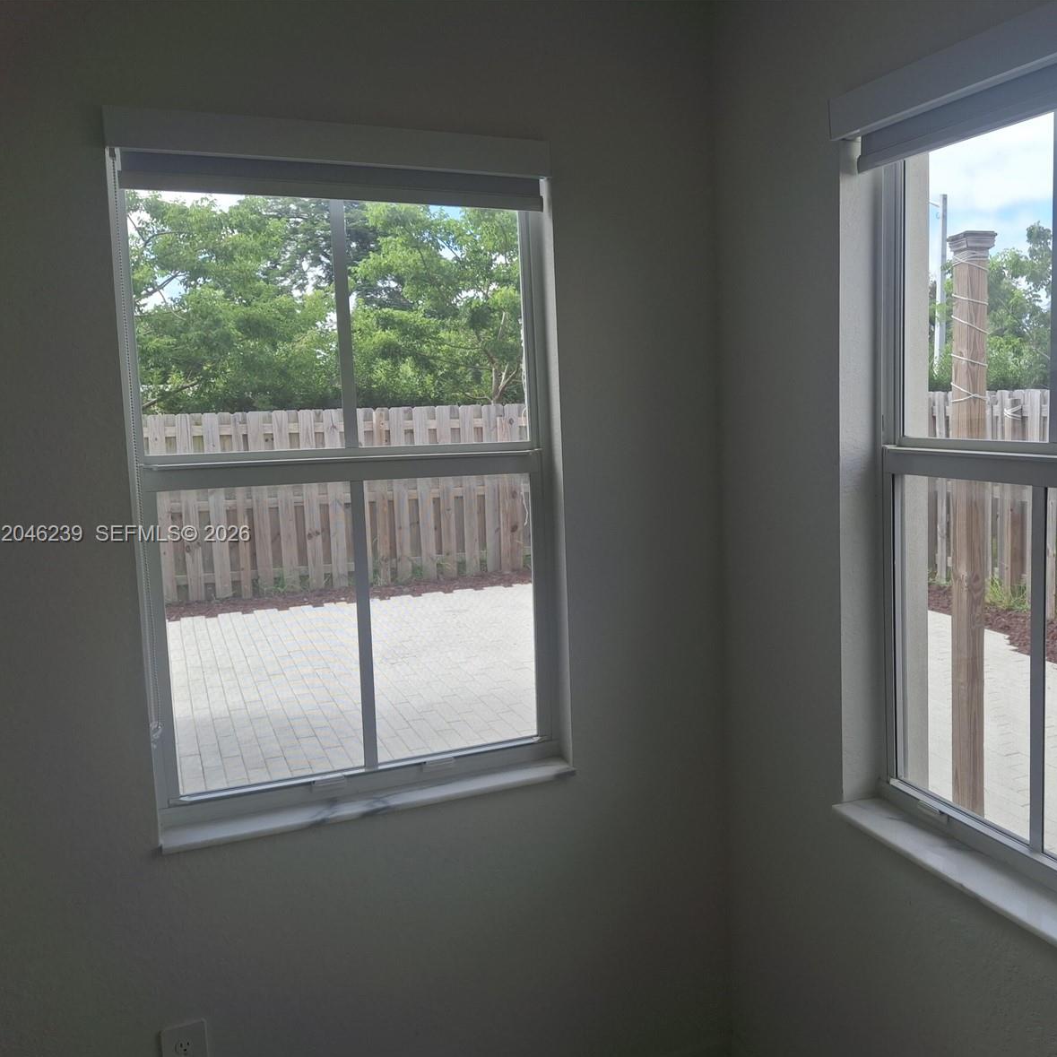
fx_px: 1036
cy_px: 535
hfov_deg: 53.2
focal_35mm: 30
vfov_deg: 54.0
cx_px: 689
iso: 25
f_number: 1.8
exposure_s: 1/263
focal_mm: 4.69
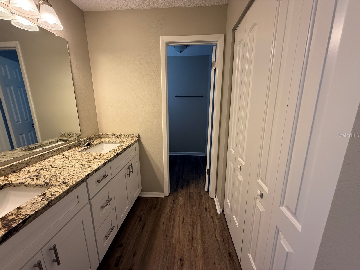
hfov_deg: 102.1
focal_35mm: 14
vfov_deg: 85.7
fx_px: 146
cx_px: 180
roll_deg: -0.4
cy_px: 135
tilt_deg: -14.1
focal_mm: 2.22
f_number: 2.2
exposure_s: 1/120
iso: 160
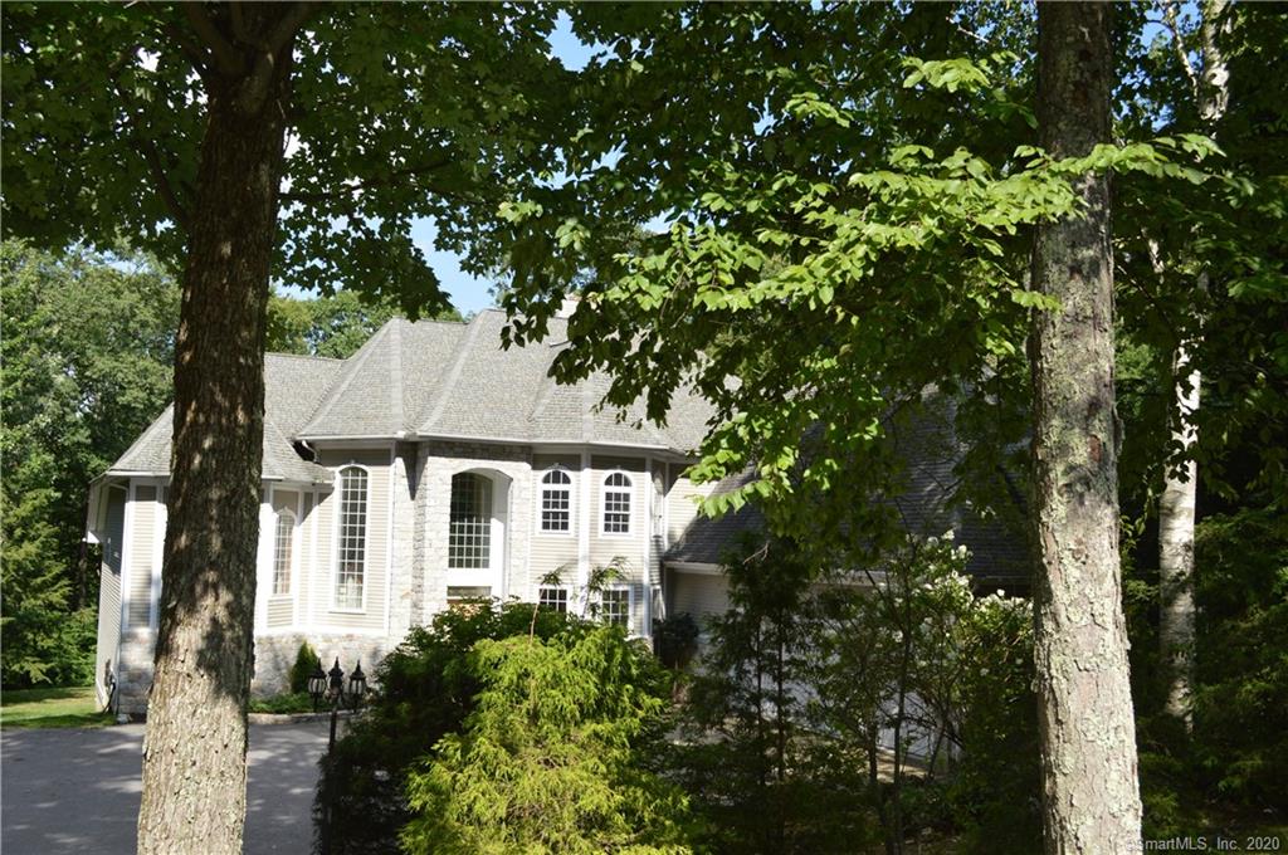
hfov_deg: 57.3
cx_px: 644
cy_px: 428
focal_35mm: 33
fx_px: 1179
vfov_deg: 39.9
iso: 100
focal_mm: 22
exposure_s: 1/200
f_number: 8
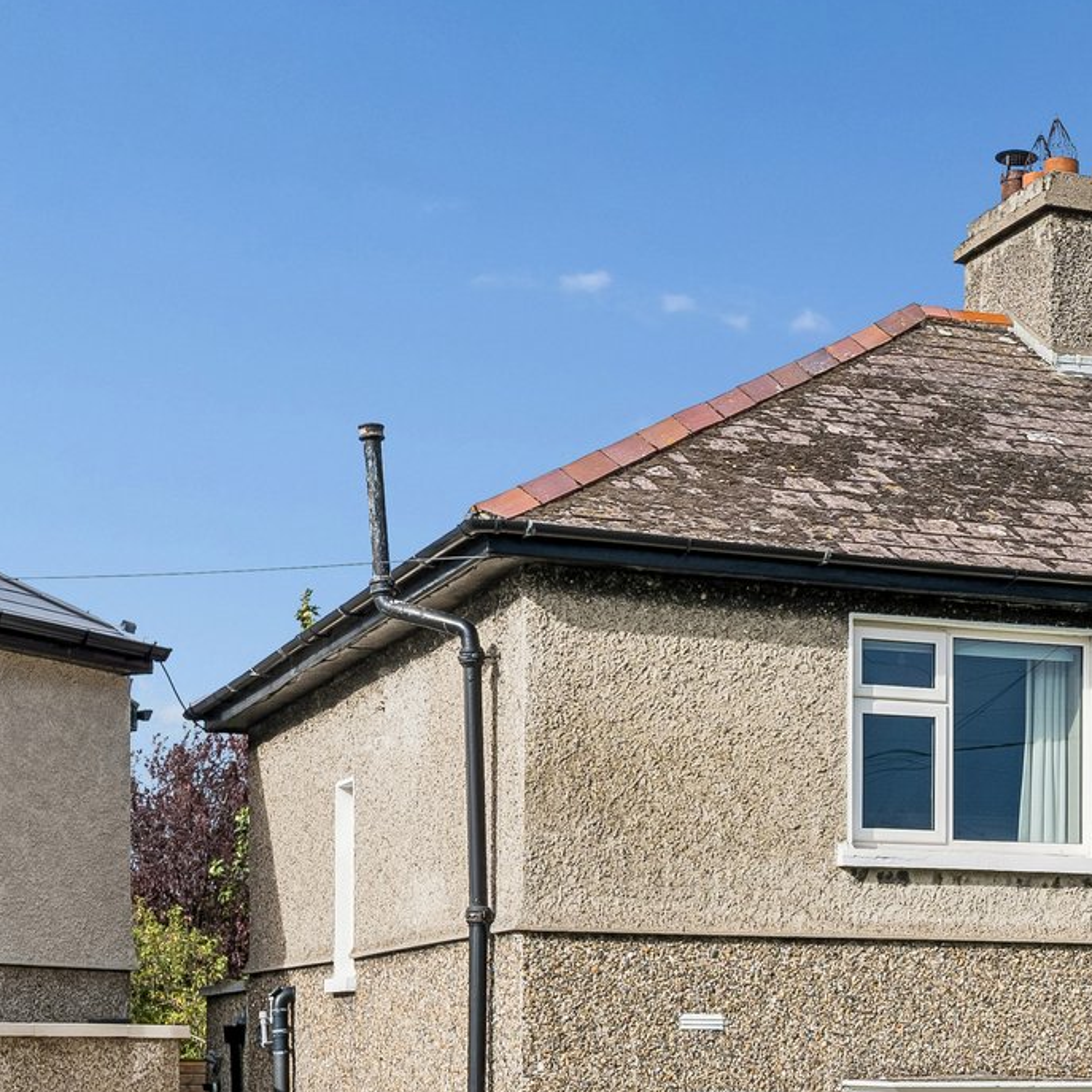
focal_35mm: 76
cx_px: 1030
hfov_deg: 22.1
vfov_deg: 22.3
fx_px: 2712
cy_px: 940
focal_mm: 30
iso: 250
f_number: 7.1
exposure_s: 1/500
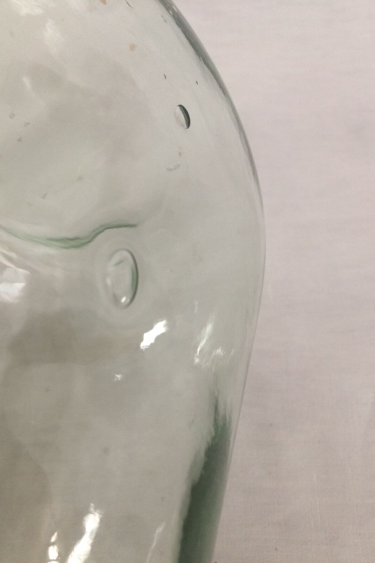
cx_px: 207
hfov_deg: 42.3
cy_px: 288
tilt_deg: -61.4
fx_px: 484
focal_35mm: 31
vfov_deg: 60.3
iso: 64
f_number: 2.2
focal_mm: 4.15
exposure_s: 1/100
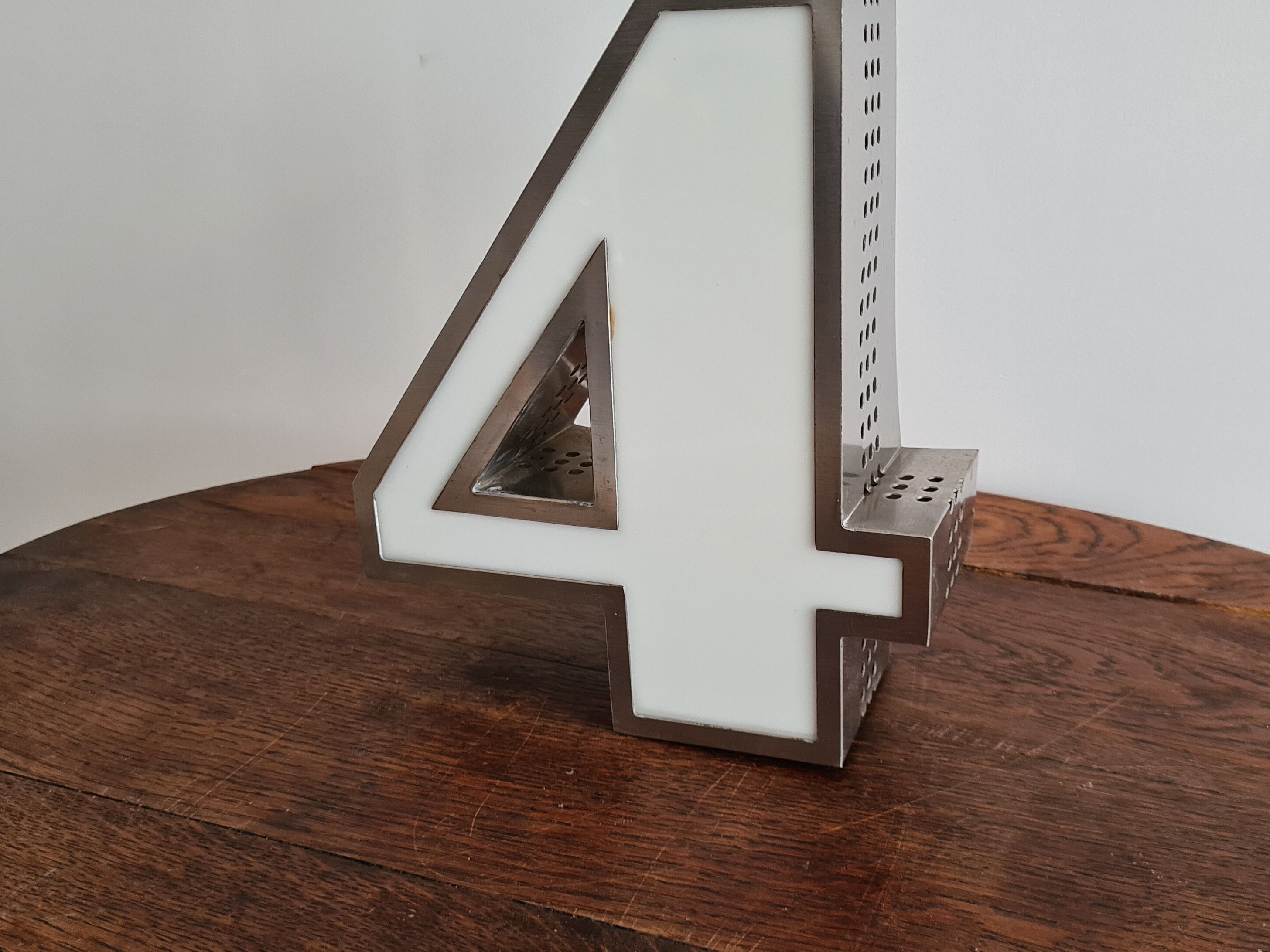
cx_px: 685
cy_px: 477
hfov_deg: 51.3
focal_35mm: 36
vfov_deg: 39.7
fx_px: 1321
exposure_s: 1/50
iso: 200
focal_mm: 5.4
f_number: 1.8
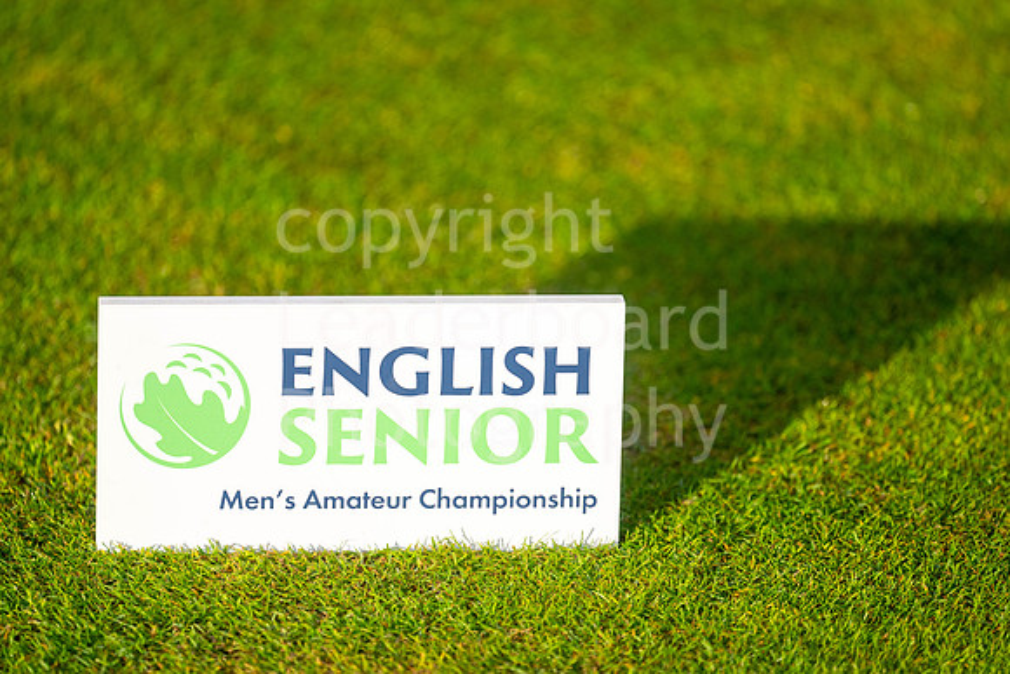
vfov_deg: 4.6
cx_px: 505
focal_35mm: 300
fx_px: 8418
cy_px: 337
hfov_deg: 6.9
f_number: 4
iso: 320
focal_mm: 300
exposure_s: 1/1600
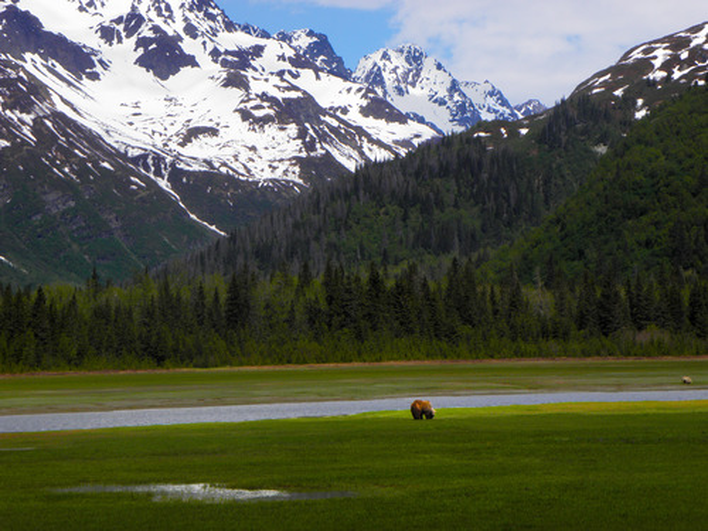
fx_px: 2495
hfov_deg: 16.1
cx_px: 354
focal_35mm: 122
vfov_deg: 12.1
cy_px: 266
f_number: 5.6
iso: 64
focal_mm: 21.86
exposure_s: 1/640
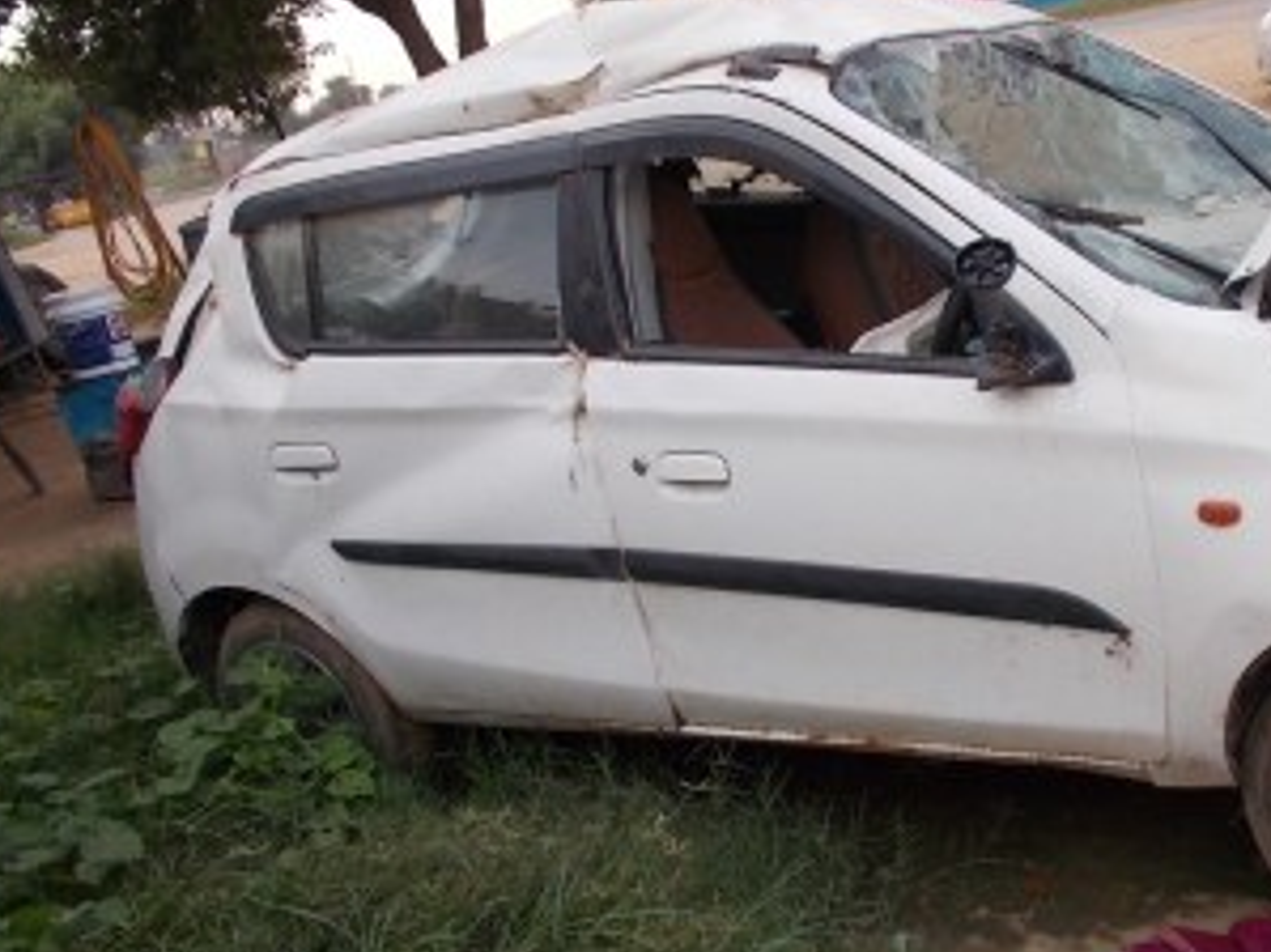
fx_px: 1431
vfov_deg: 36.8
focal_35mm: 39
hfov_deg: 46.8
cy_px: 480
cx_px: 888
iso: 80
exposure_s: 1/125
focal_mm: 4.6
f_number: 3.2
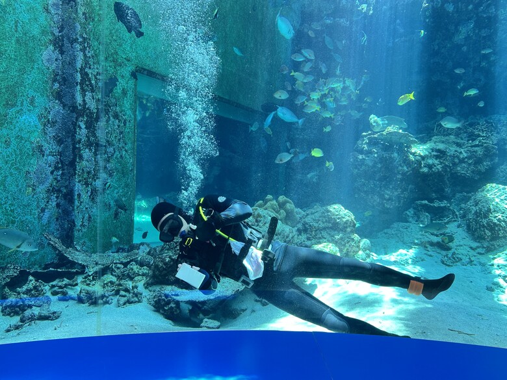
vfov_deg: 56.8
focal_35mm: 24
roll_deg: -2.4
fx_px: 352
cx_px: 254
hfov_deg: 71.6
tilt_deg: -3.6
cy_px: 190
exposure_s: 1/100
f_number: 1.78
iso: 64
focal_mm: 6.86
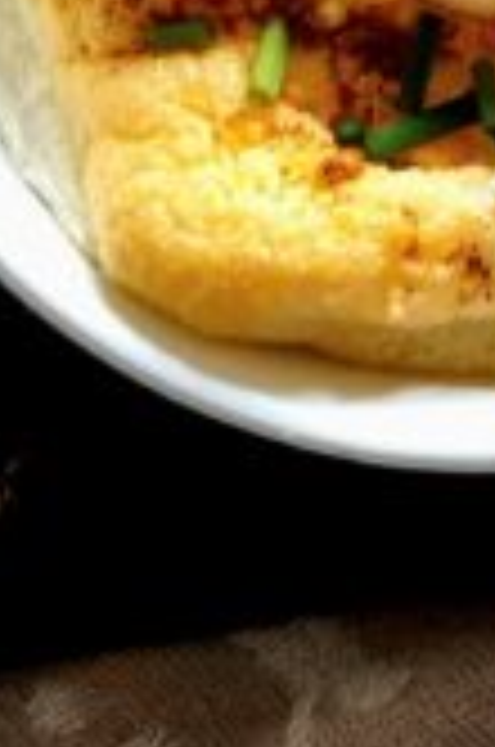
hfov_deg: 12.8
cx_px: 855
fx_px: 2030
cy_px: -522
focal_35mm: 98
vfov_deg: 17.6
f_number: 1.8
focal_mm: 5.4
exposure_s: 1/50
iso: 160
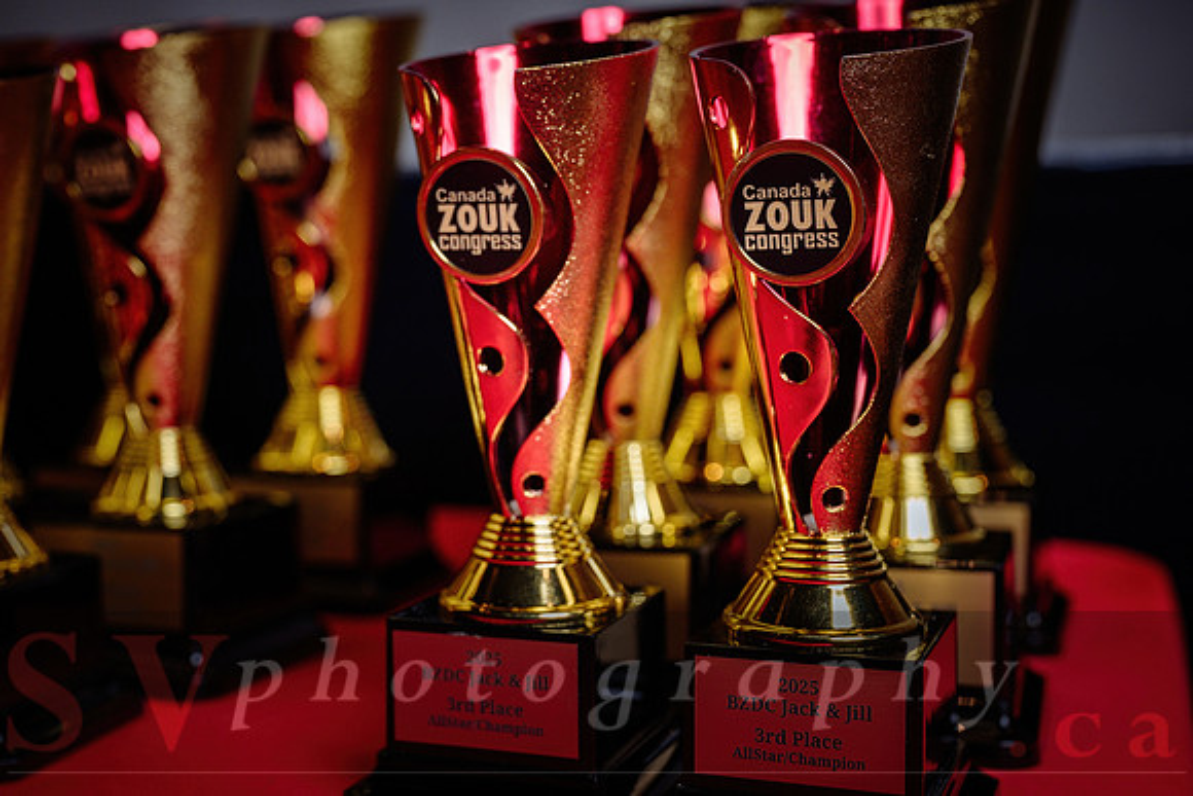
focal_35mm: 49
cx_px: 596
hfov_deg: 40.3
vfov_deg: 27.5
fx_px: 1625
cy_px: 398
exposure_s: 1/160
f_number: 5.6
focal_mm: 48
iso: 500
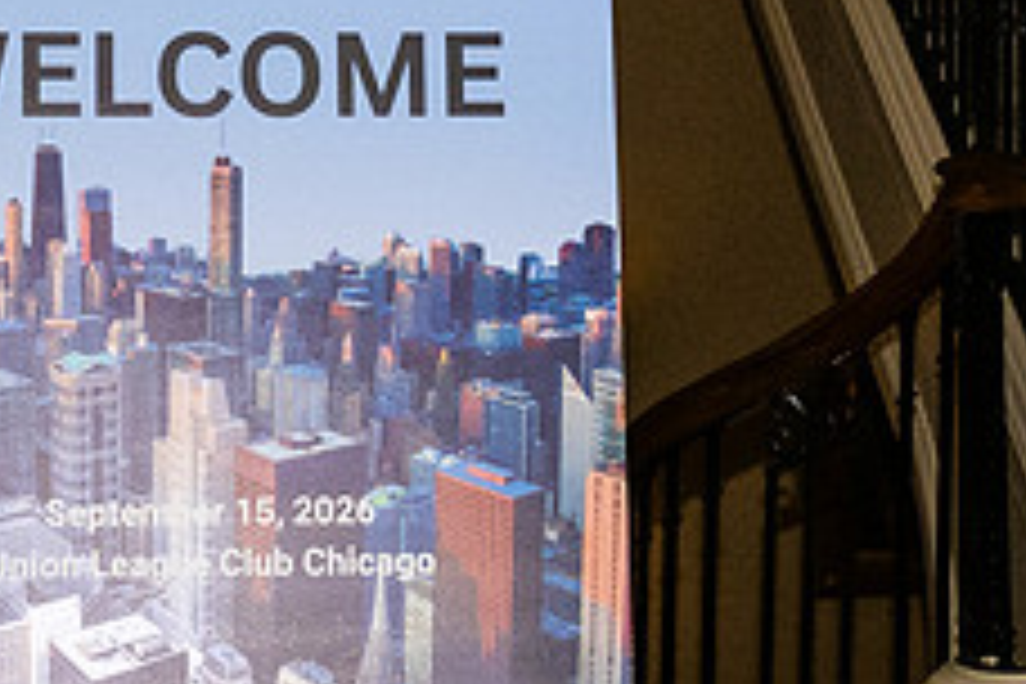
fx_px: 2821
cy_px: 196
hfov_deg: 20.3
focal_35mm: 99
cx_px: 166
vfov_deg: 13.8
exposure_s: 1/160
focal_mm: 26
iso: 3200
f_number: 13
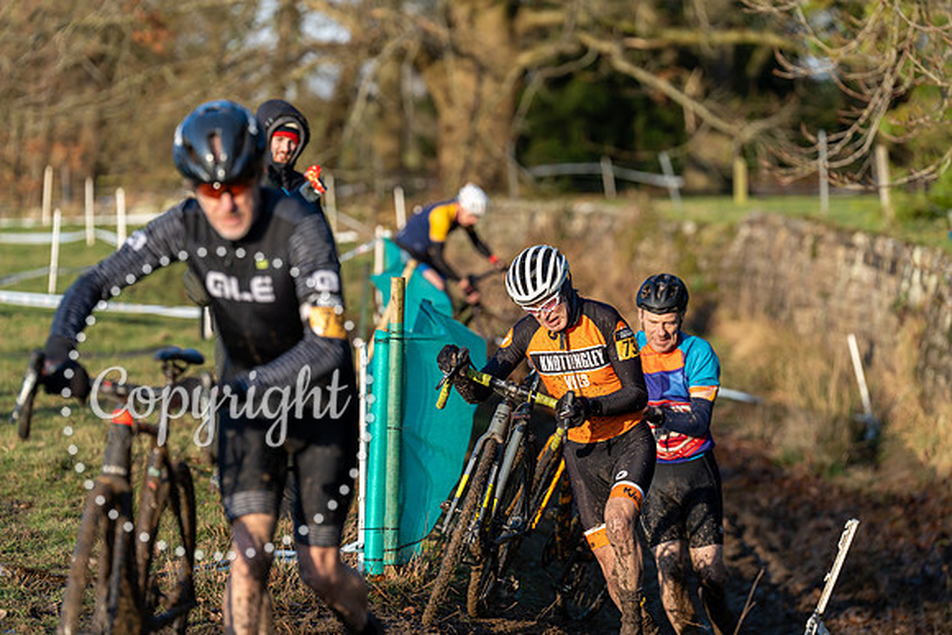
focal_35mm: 175
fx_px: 4629
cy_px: 318
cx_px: 476
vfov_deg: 7.9
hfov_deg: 11.7
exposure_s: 1/1000
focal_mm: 175
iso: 250
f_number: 3.5
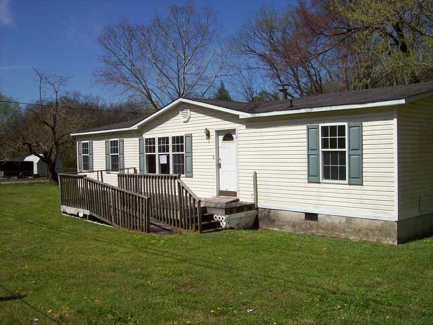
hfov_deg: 51.4
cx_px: 216
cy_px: 162
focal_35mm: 36
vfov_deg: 39.7
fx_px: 450
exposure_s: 1/1370
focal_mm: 6
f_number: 4.8
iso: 80
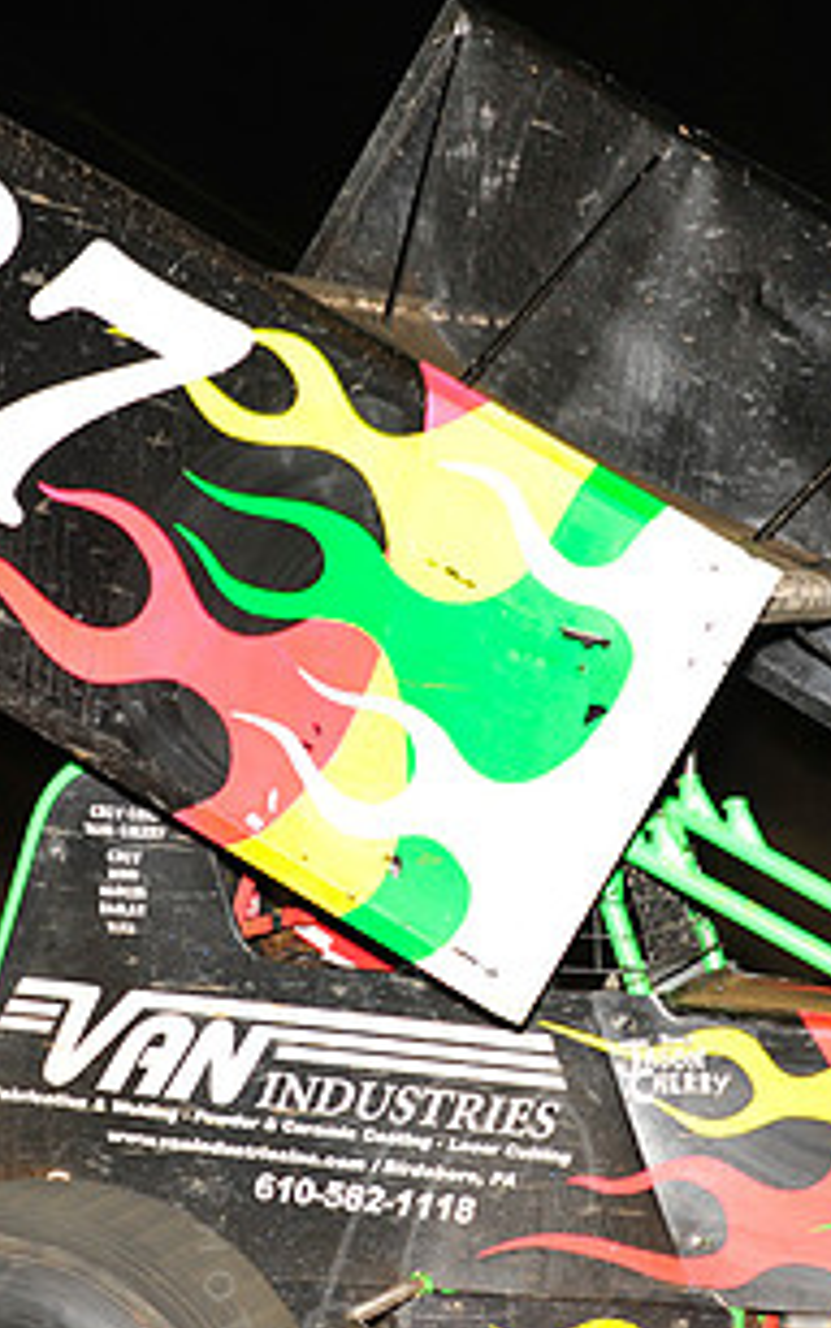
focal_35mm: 154
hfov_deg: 8.5
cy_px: 822
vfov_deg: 13.6
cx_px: 454
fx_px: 5578
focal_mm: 80
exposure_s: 1/250
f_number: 7.1
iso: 800
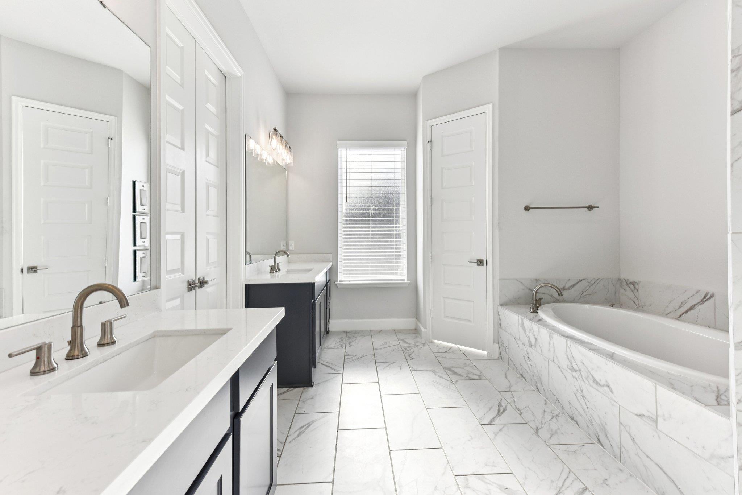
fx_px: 309
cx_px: 371
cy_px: 248
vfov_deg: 77.3
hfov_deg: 100.4
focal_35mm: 15
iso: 400
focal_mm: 15
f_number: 8
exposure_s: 1/400
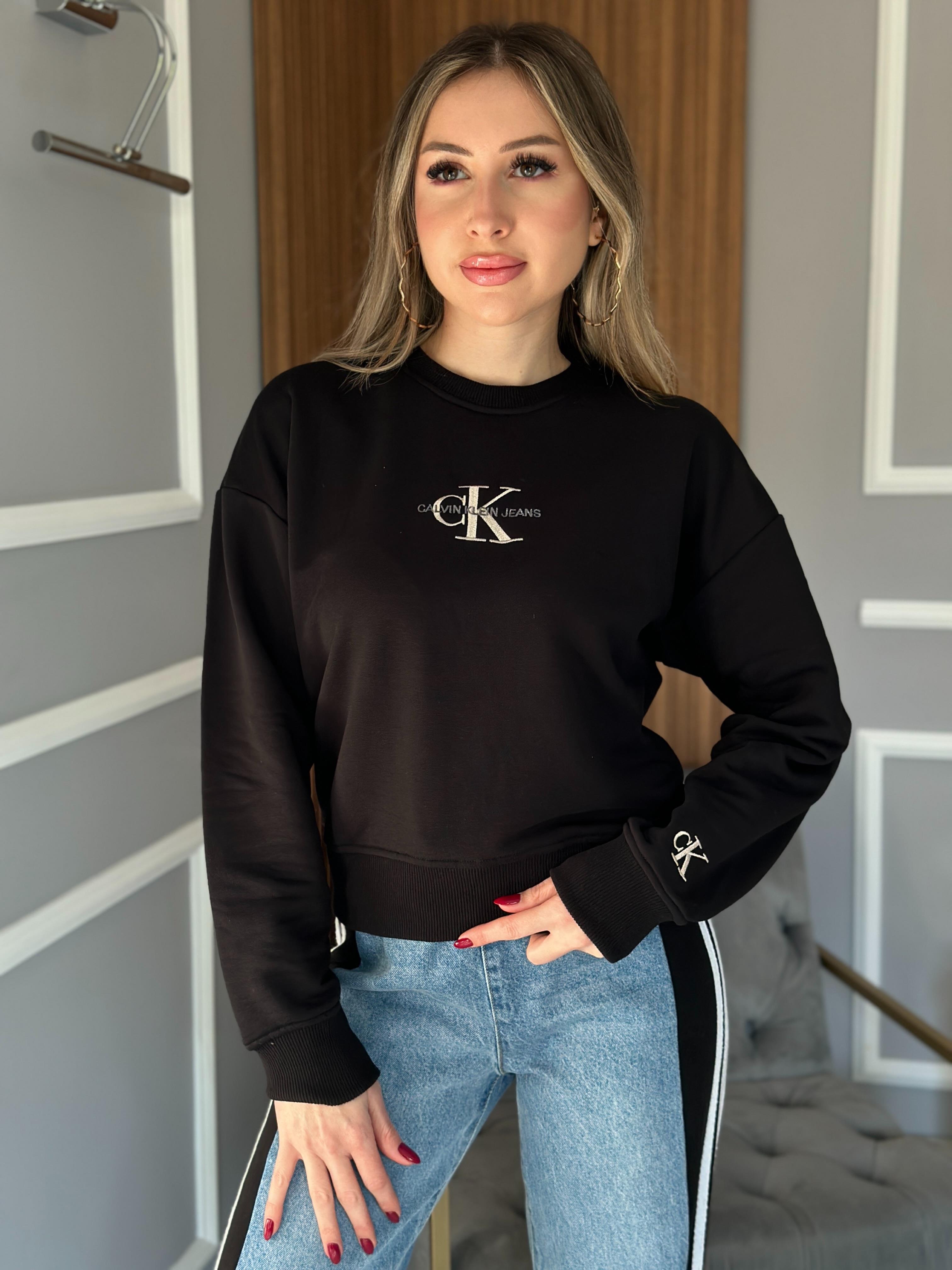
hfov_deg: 30.3
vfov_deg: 39.7
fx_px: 1760
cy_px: 635
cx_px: 476
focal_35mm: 48
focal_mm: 6.86
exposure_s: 1/61
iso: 125
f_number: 1.78
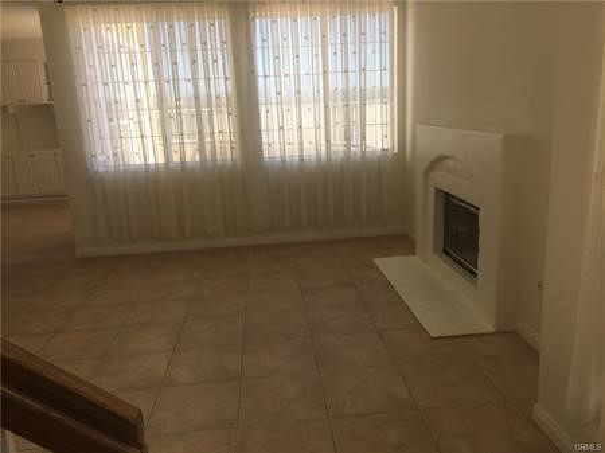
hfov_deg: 61.7
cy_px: 226
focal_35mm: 29
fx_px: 507
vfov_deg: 48.2
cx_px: 302
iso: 32
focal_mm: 4.15
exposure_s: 1/309
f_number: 2.2
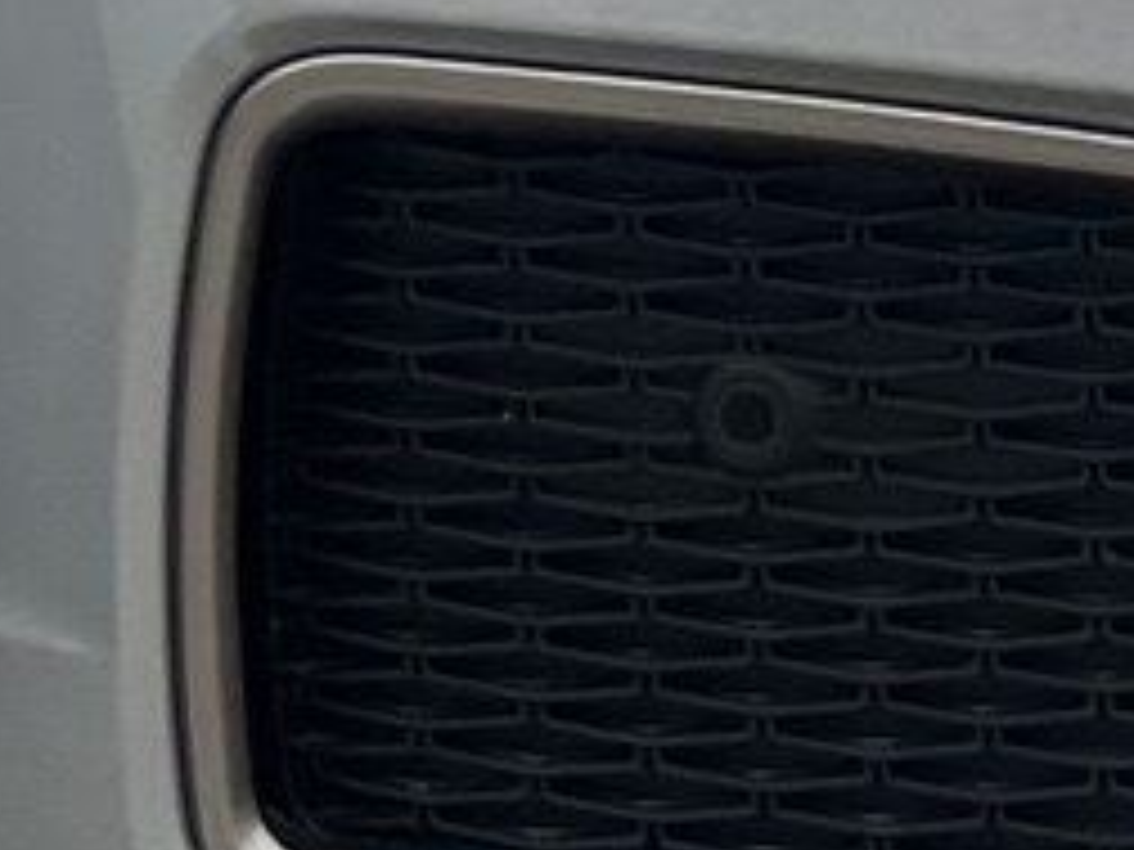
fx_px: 6748
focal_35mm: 206
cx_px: 2052
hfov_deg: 9.2
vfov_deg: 6.9
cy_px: -917
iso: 50
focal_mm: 5.1
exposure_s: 1/2268
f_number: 1.6
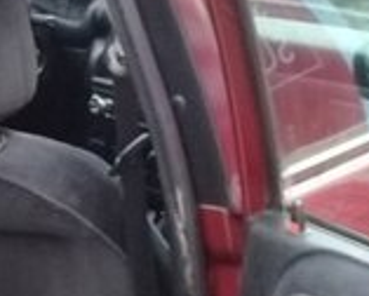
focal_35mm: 127
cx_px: 52
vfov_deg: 11.9
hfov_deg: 15.0
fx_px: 1389
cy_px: 368
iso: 200
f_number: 2.2
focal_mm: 3.3
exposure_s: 1/33
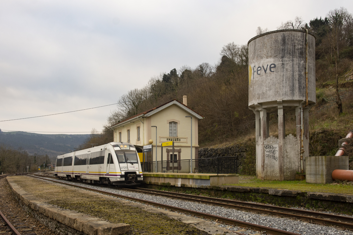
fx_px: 353
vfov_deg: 36.9
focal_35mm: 36
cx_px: 176
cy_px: 118
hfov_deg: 53.1
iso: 400
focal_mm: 24
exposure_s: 1/200
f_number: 5.6
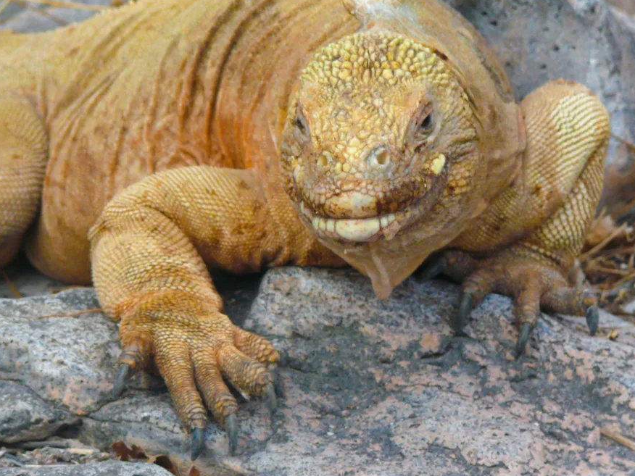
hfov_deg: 4.8
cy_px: 199
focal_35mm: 415
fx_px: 7613
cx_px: 368
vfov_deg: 3.6
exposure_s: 1/400
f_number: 7.1
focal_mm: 75
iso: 200
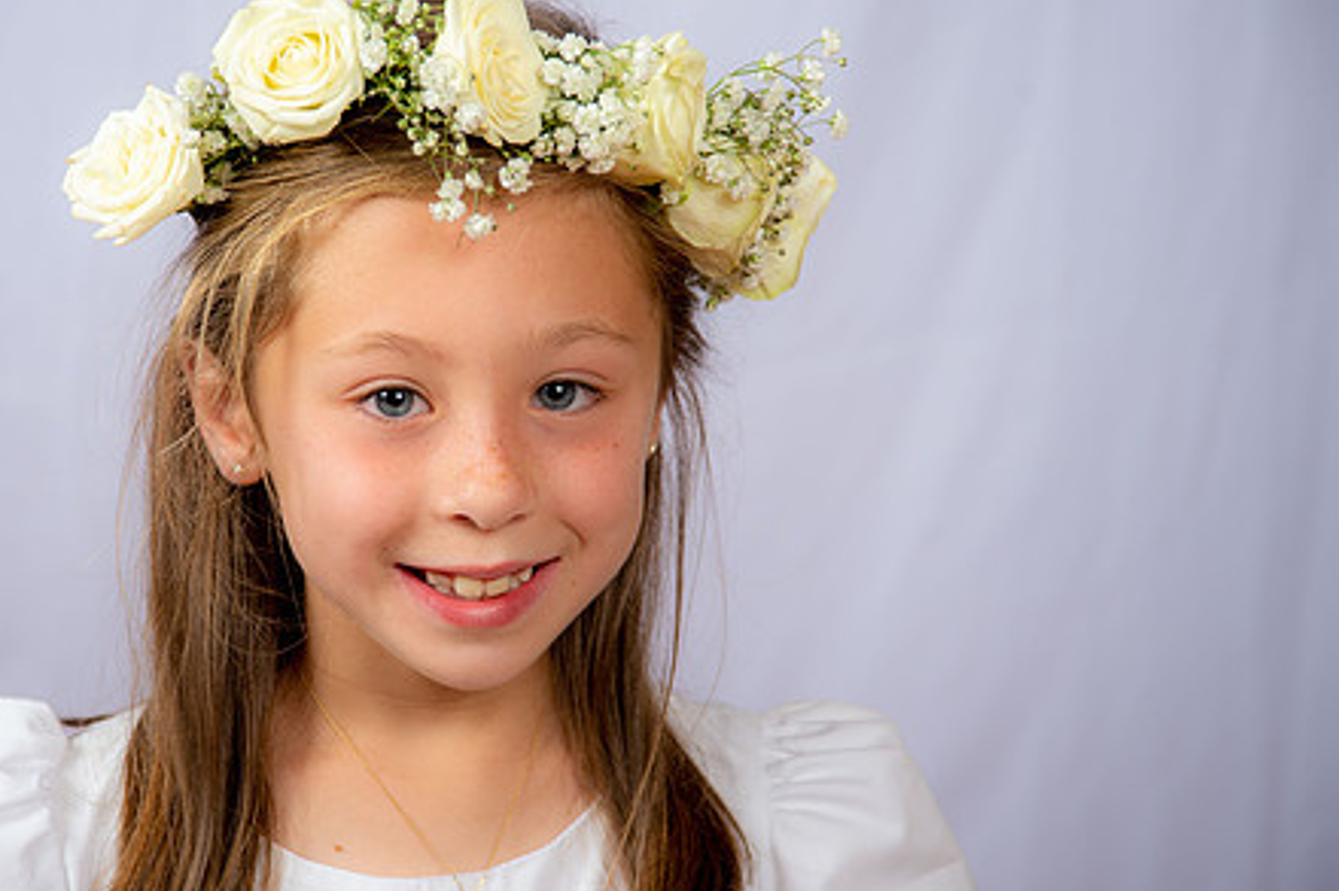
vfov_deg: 12.2
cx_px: 484
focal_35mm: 112
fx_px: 4164
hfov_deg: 18.2
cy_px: 474
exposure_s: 1/160
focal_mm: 85
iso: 250
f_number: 6.3
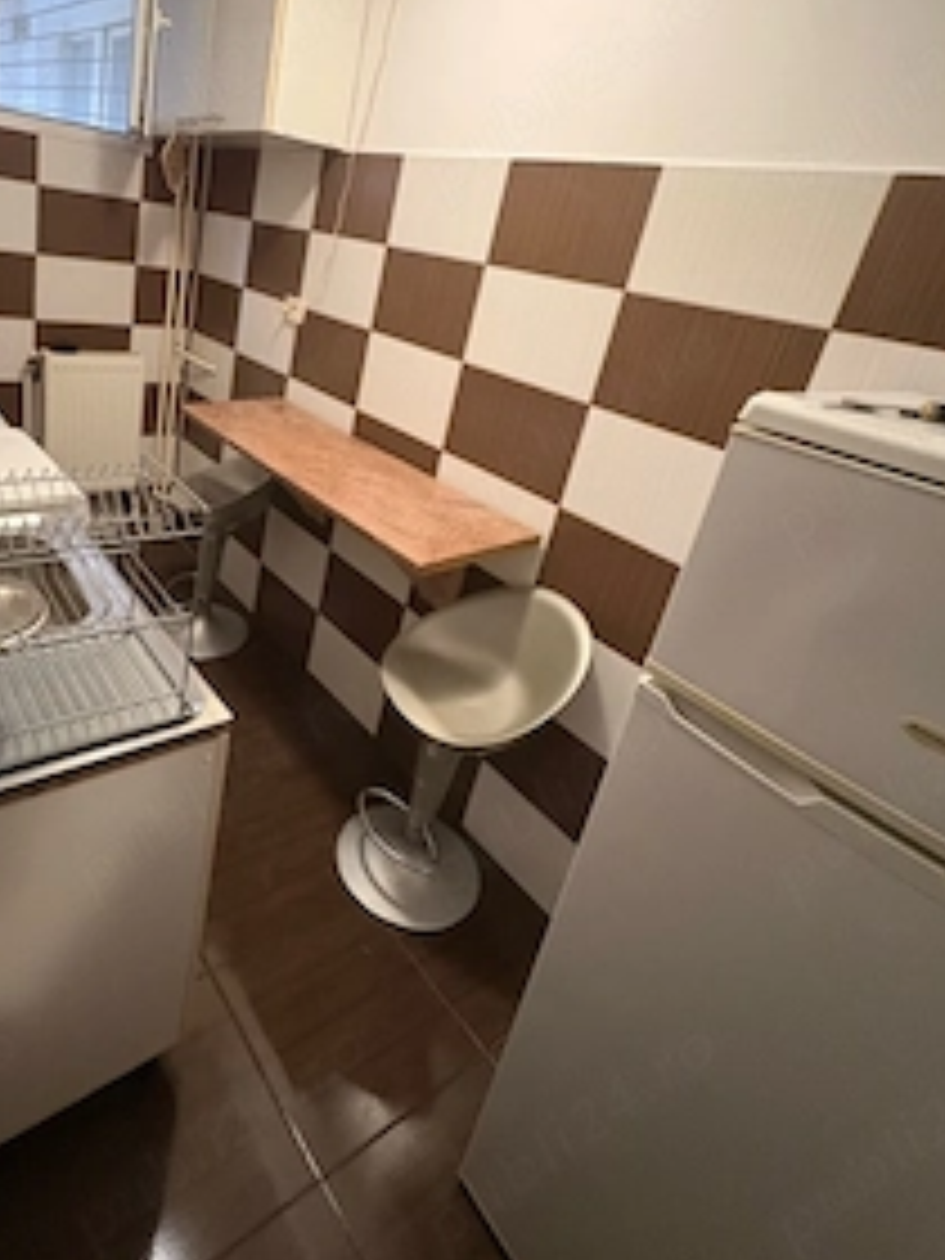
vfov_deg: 80.6
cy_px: 490
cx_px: 310
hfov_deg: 64.2
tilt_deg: -20.4
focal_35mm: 20
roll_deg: -9.4
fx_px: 728
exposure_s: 1/33
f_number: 2.2
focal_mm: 2.22
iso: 800
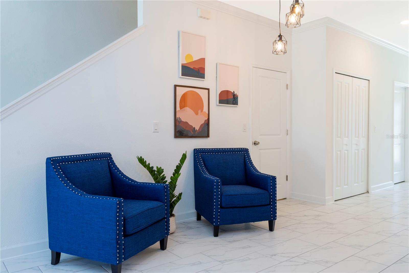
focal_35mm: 29
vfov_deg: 44.9
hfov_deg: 63.7
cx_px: 204
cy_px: 136
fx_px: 329
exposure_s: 1/20
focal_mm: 29
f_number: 9
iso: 800
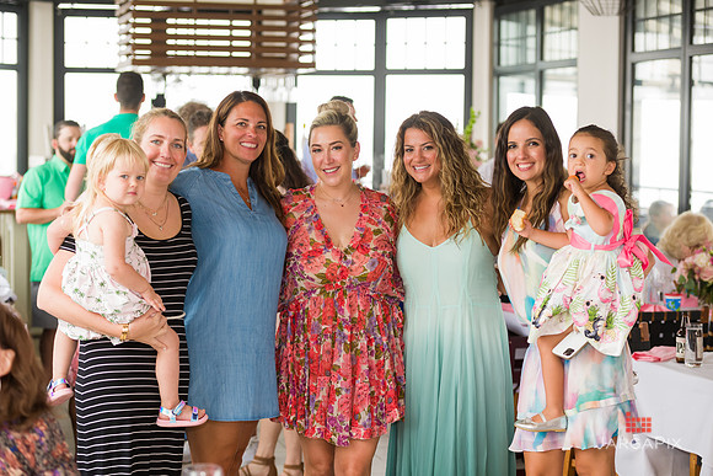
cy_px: 238
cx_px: 356
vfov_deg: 16.7
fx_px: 1624
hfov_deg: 24.8
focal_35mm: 82
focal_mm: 82
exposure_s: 1/125
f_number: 3.2
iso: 400
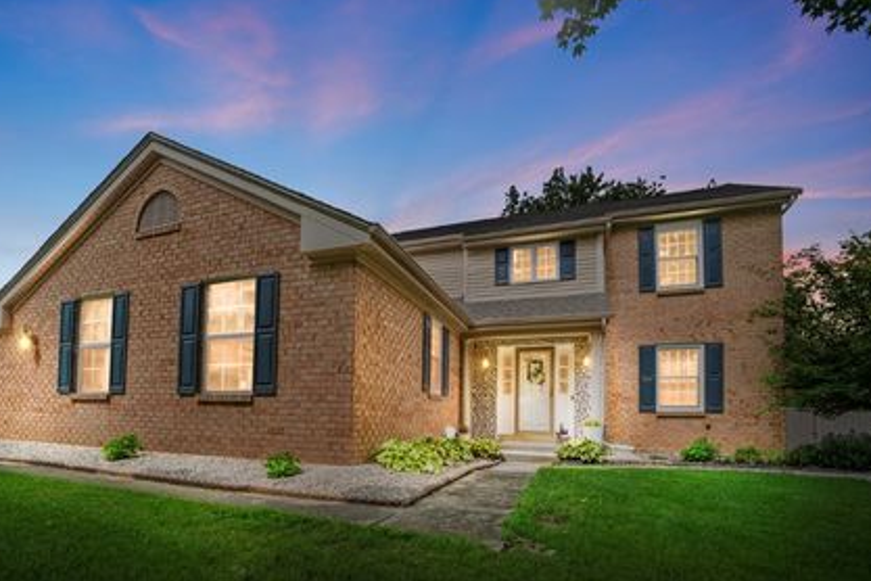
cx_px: 389
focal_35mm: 18
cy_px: 329
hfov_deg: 89.7
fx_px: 435
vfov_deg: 67.1
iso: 100
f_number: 8
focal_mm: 10
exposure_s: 1/160
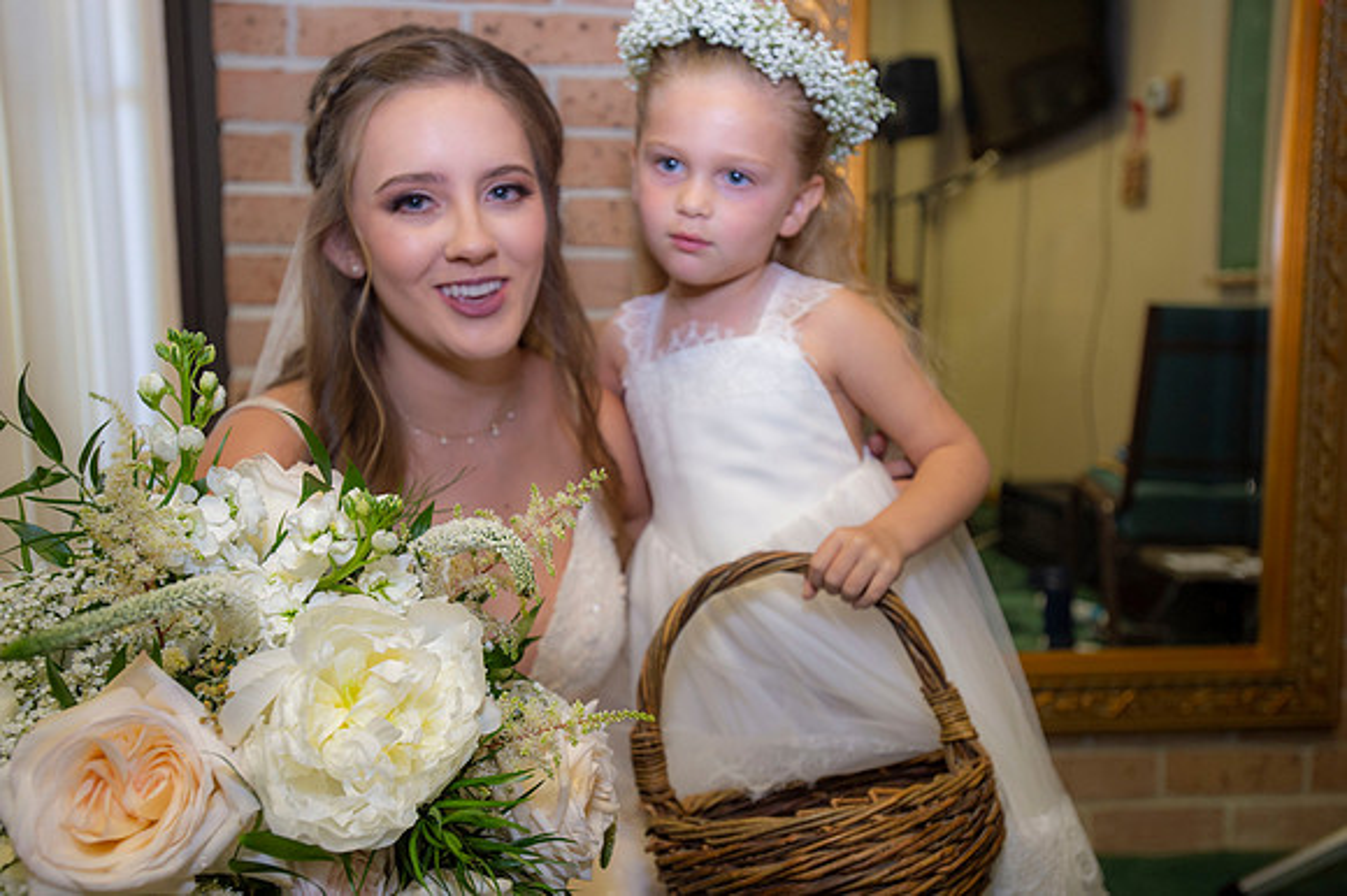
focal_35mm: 32
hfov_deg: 58.7
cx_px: 674
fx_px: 1197
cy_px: 448
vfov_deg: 41.1
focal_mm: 32
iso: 1250
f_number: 4
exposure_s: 1/160
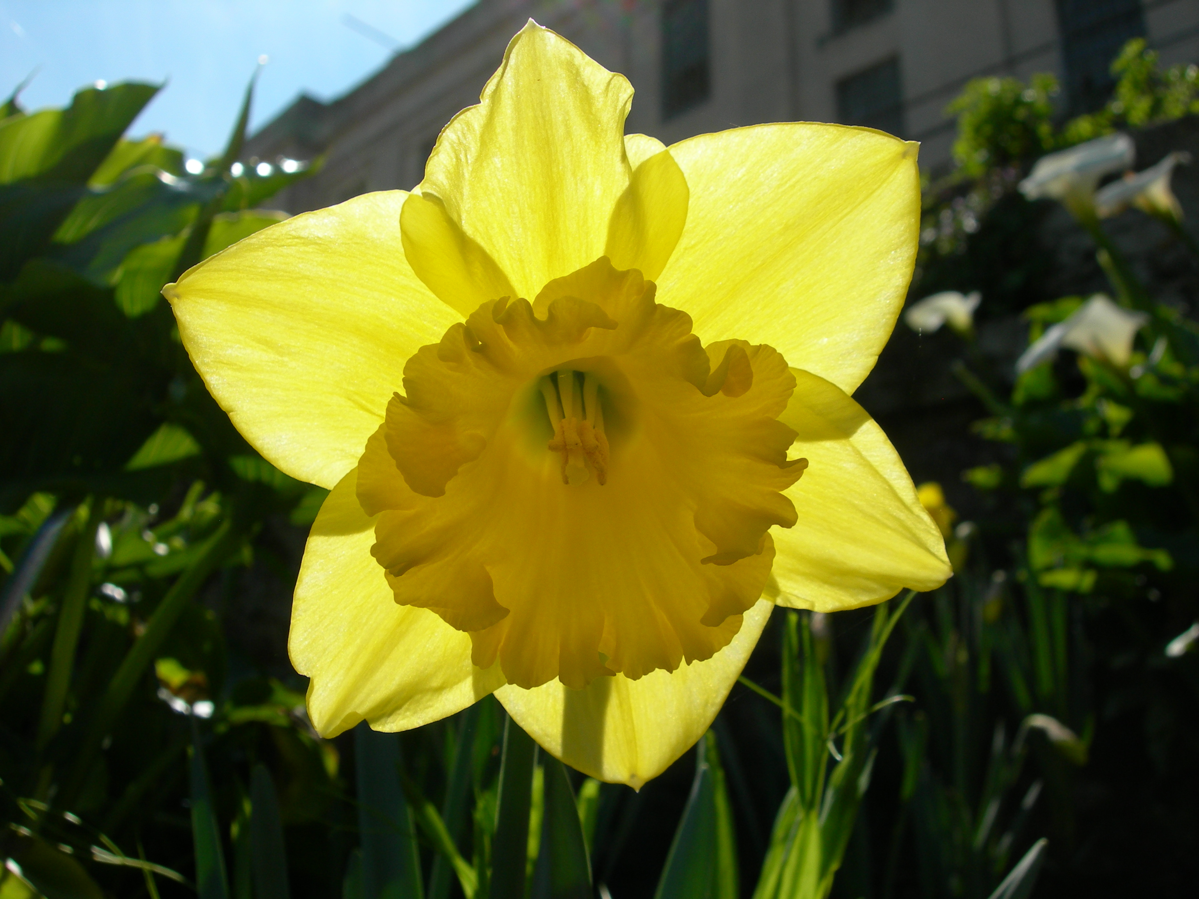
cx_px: 600
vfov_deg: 37.7
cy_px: 450
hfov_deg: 49.0
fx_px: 1316
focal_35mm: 38
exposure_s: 1/940
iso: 50
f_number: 4.8
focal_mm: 7.8
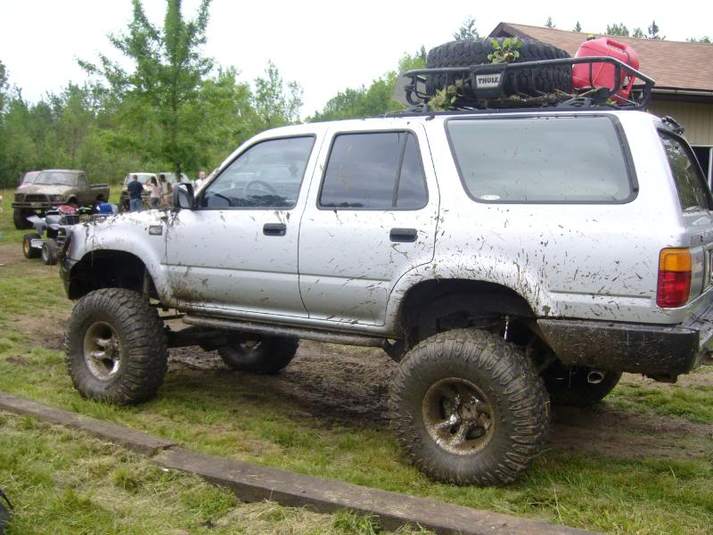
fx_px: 721
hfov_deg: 52.6
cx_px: 356
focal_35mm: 35
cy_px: 268
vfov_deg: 40.7
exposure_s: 1/60
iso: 80
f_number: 2.8
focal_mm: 5.8
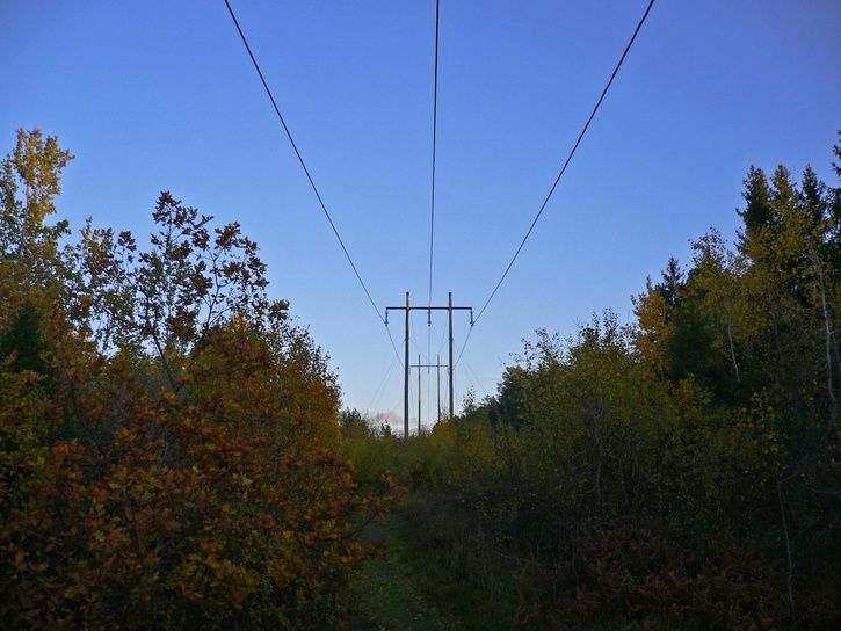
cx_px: 420
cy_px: 316
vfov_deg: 40.7
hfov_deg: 52.6
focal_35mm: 35
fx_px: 850
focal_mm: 5.8
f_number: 2.8
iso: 80
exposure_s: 1/320
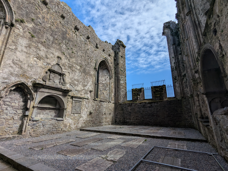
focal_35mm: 16
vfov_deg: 78.1
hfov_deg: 94.5
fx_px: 105
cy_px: 86
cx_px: 114
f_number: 2.2
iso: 45
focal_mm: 2.35
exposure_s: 1/2653
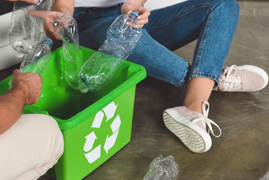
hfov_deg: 19.6
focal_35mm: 104
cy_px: 93
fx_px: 778
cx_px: 88
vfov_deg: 13.2
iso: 160
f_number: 4.5
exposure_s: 1/160
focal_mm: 70
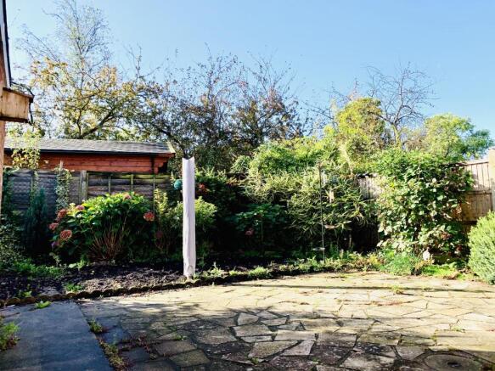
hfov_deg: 67.3
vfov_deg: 53.0
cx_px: 248
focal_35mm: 26
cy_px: 186
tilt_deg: +6.2
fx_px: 372
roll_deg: +0.6
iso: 25
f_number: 1.8
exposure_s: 1/732
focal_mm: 4.25
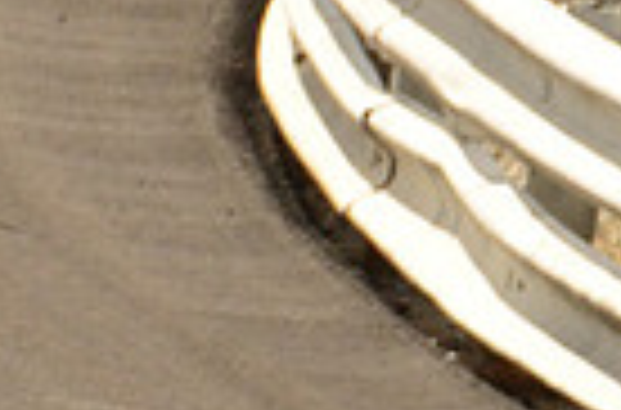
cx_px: -1161
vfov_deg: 1.2
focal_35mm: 1175
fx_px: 20198
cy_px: 820
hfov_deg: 1.8
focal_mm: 135
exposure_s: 1/800
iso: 1000
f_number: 14
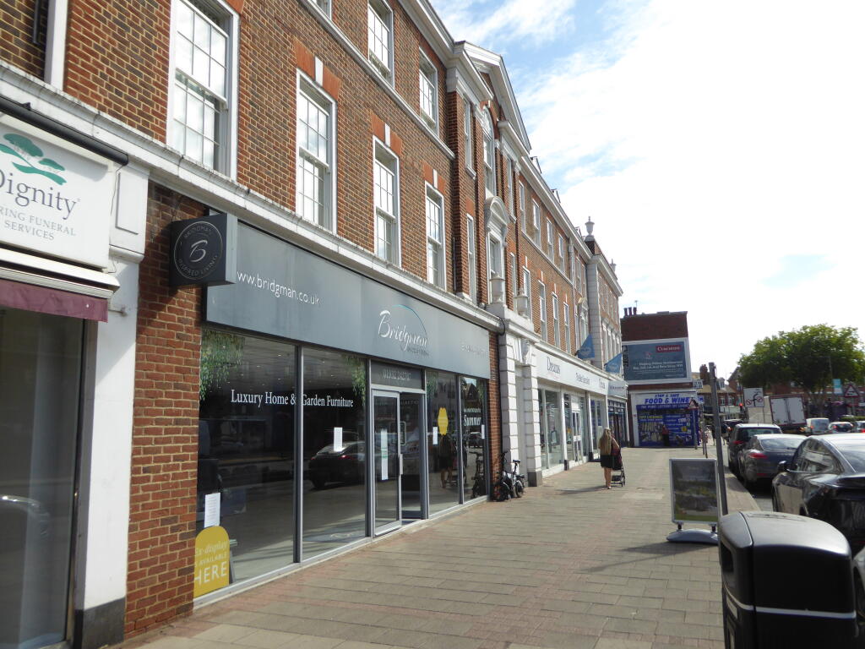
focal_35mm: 26
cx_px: 432
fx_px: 650
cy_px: 324
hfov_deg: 67.3
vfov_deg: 53.1
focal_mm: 4.7
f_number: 3.4
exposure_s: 1/800
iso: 100
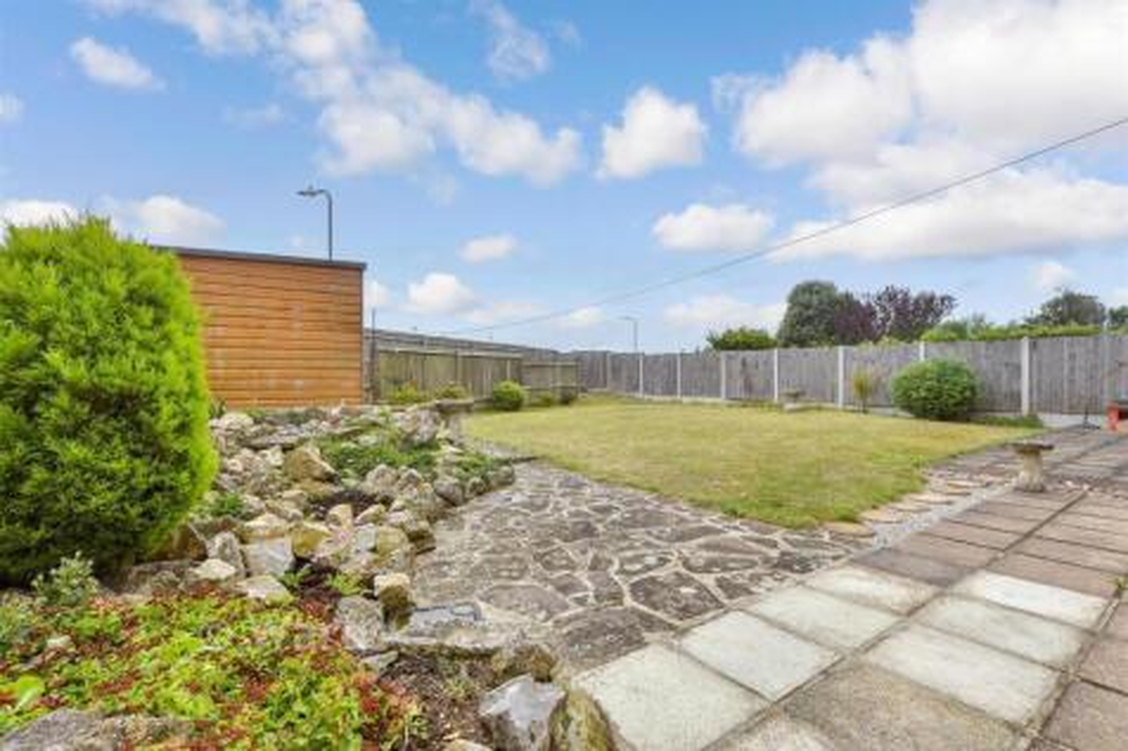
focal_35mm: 15
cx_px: 564
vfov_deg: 77.3
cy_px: 376
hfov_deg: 100.4
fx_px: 470
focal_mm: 10
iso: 200
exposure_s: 1/40
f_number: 8
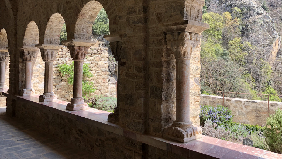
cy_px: 59
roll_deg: +1.4
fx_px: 262
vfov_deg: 33.5
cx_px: 158
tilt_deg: +1.9
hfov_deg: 56.5
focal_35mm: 35
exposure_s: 1/470
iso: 20
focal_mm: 4
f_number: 1.8
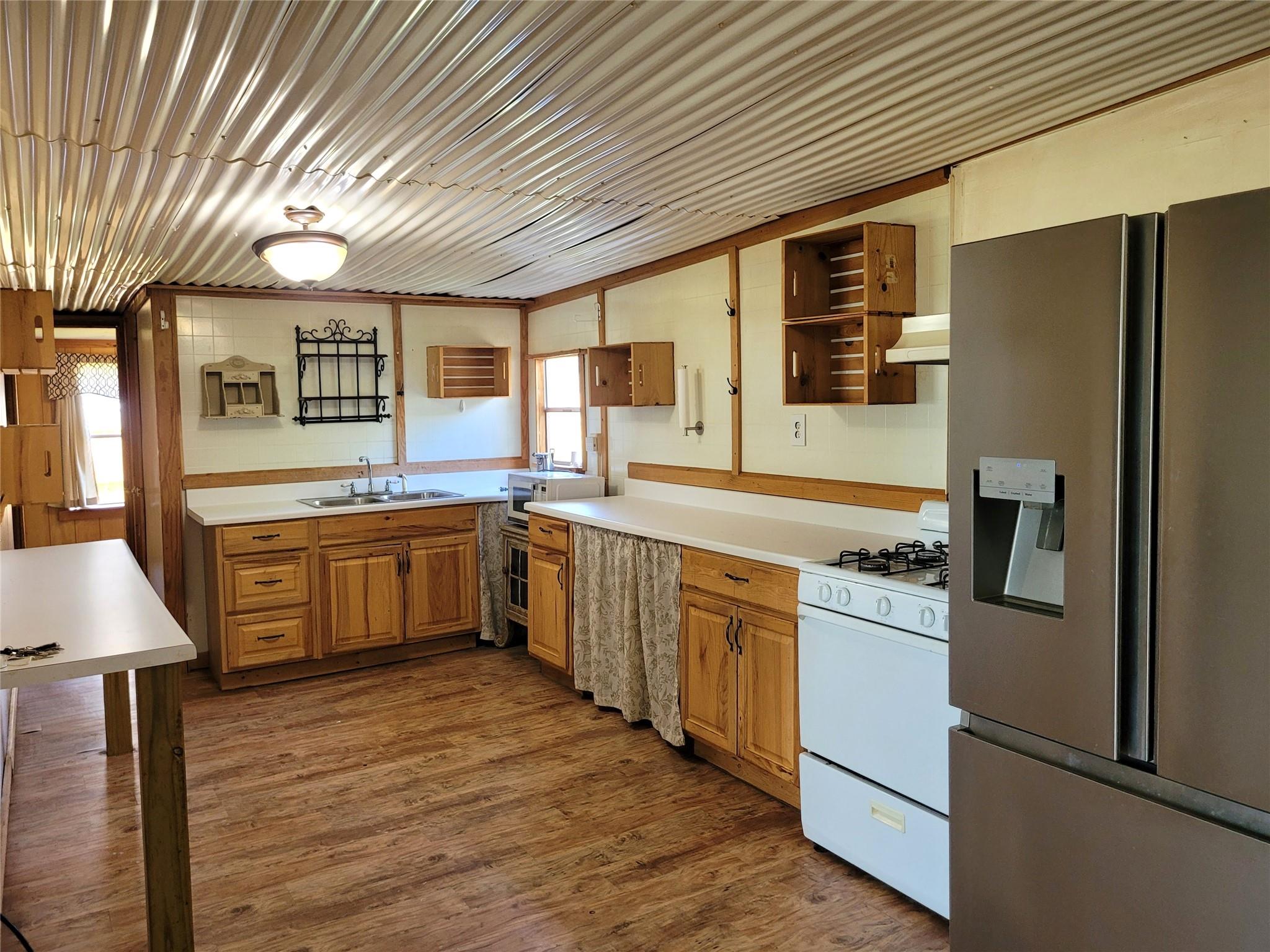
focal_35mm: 26
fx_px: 954
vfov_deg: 53.1
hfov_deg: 67.3
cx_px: 635
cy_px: 476
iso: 200
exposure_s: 1/60
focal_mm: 5.4
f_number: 1.8
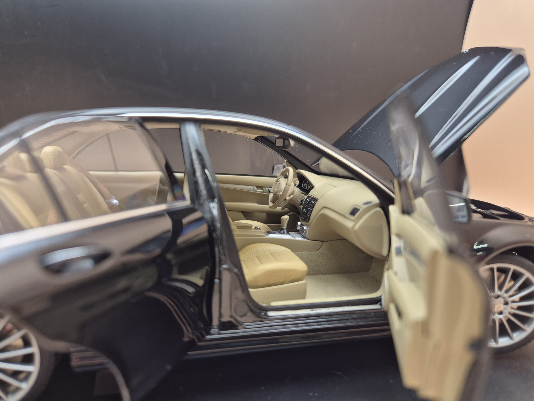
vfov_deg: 58.9
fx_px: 355
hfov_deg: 73.9
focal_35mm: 23
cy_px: 200
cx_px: 267
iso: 80
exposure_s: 1/100
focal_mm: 5.4
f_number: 1.8
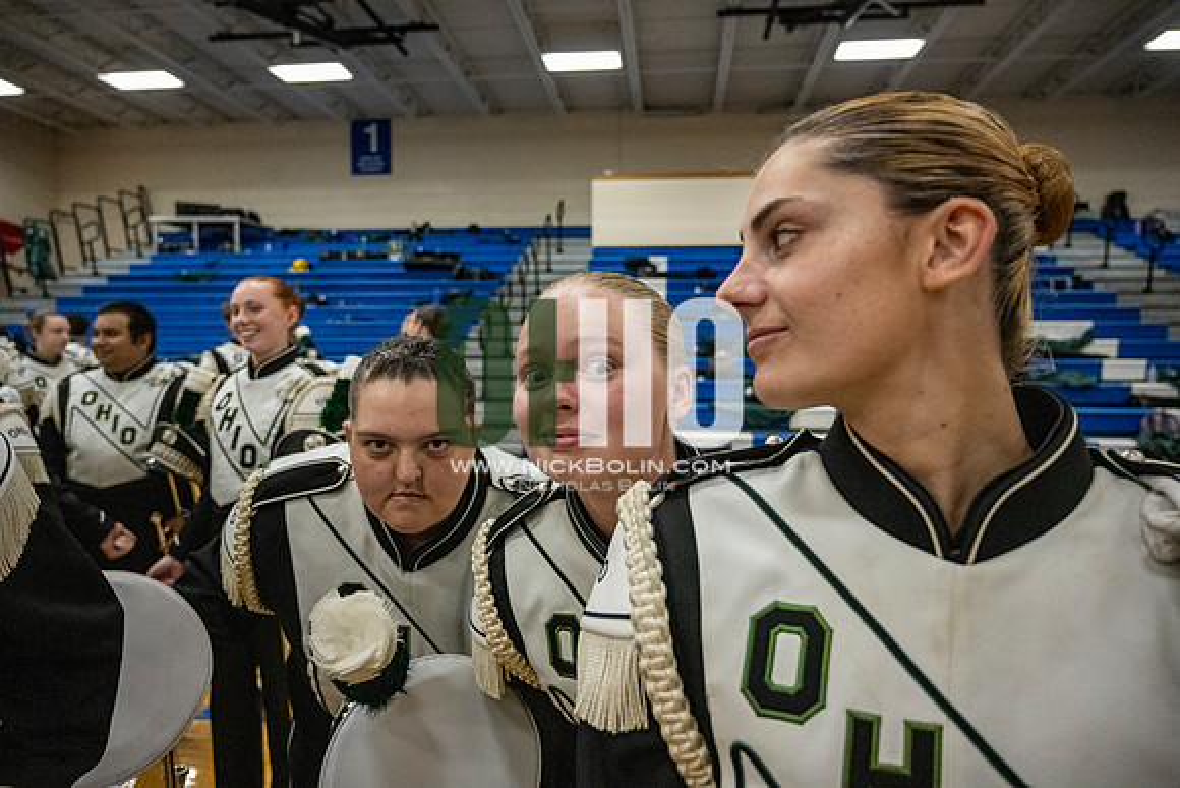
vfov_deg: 52.2
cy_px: 394
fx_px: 803
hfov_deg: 72.6
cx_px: 590
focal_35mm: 24
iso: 8000
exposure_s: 1/800
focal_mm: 24.5
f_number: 4
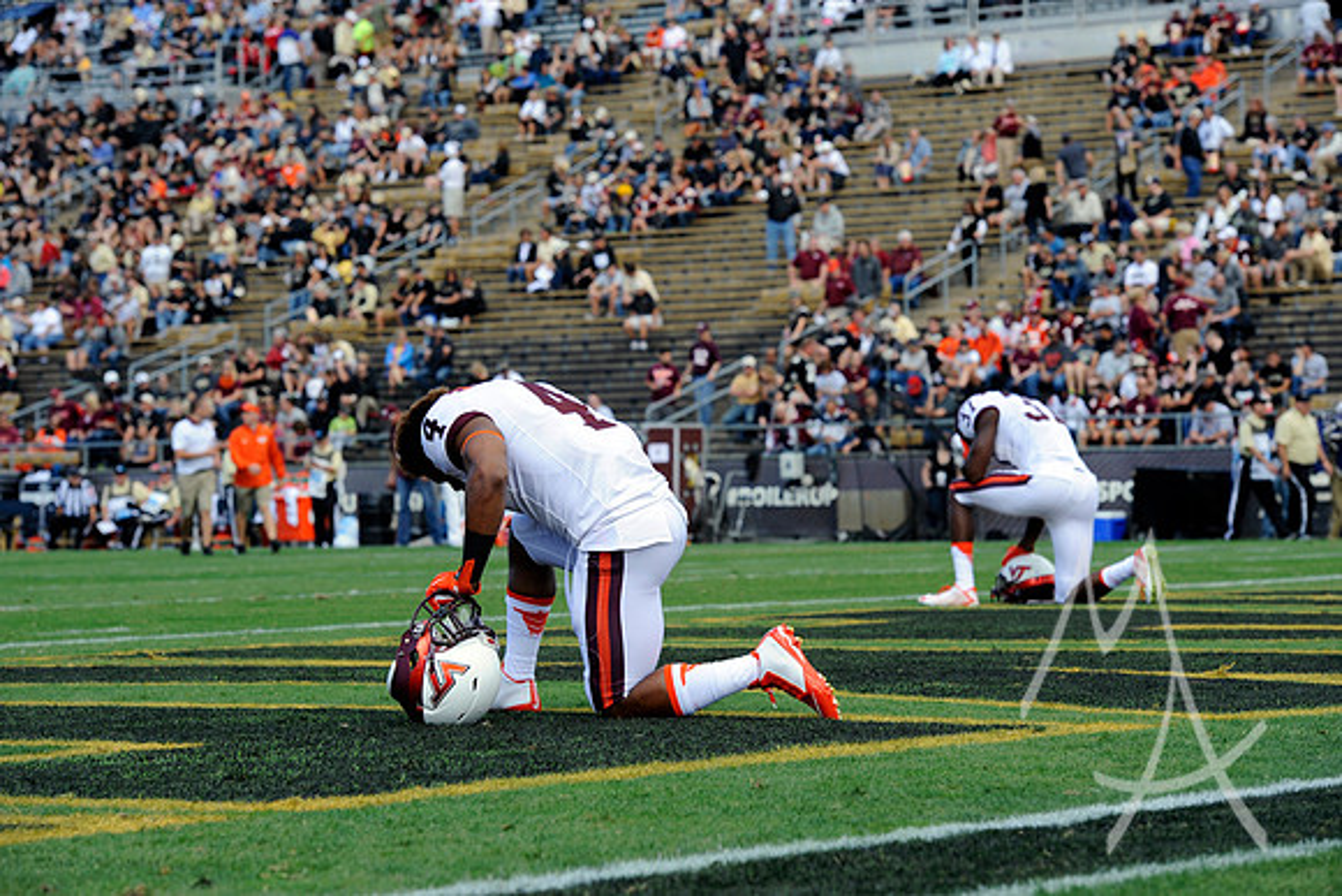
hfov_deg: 16.4
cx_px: 671
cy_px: 448
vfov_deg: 11.0
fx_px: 4661
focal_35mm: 125
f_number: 6.3
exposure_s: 1/1250
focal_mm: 125
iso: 800
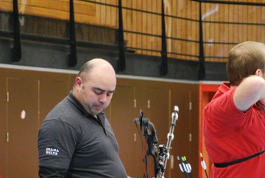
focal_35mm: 227
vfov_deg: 6.1
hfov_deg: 9.0
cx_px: 201
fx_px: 1672
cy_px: 129
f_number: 5.6
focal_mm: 85
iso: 1600
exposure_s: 1/25
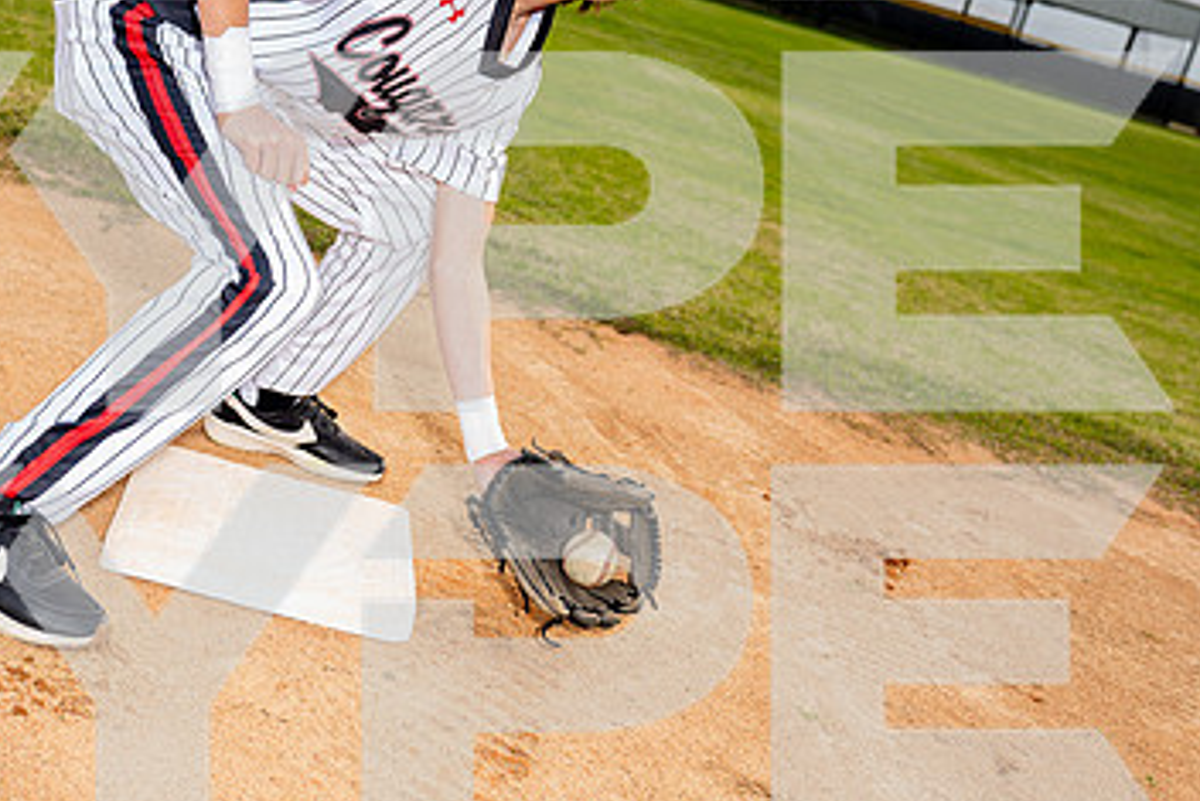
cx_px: 307
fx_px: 1867
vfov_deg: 24.0
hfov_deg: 34.9
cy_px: 233
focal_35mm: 56
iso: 100
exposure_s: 1/250
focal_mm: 34
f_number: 4
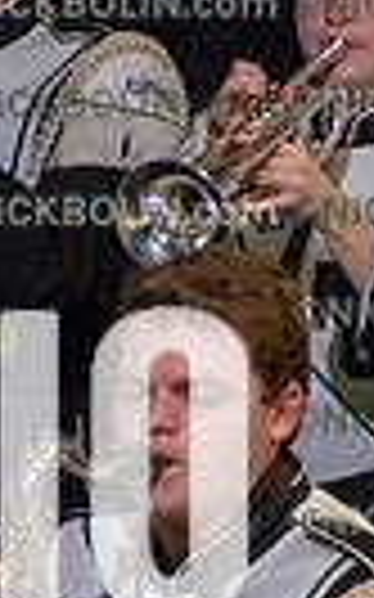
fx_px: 29028
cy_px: 522
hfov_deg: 0.7
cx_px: -72
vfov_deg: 1.2
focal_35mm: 1778
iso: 8000
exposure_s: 1/320
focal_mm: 400
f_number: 5.6
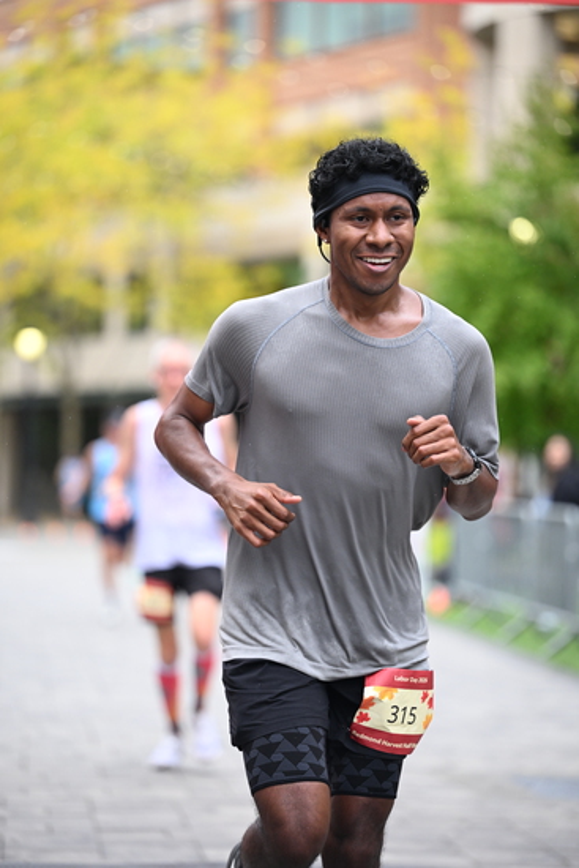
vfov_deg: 15.2
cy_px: 434
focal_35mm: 135
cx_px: 290
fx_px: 3255
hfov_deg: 10.2
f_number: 2.8
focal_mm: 135
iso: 1250
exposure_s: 1/1600
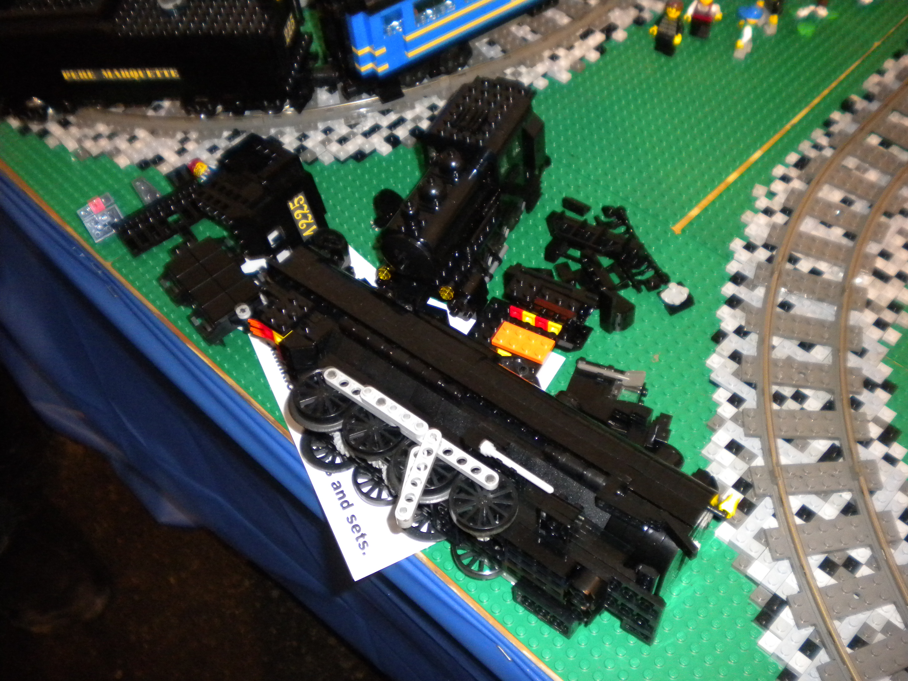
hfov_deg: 52.6
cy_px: 340
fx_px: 918
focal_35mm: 35
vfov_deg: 40.7
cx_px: 454
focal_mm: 6.3
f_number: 3.1
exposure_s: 1/30
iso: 400
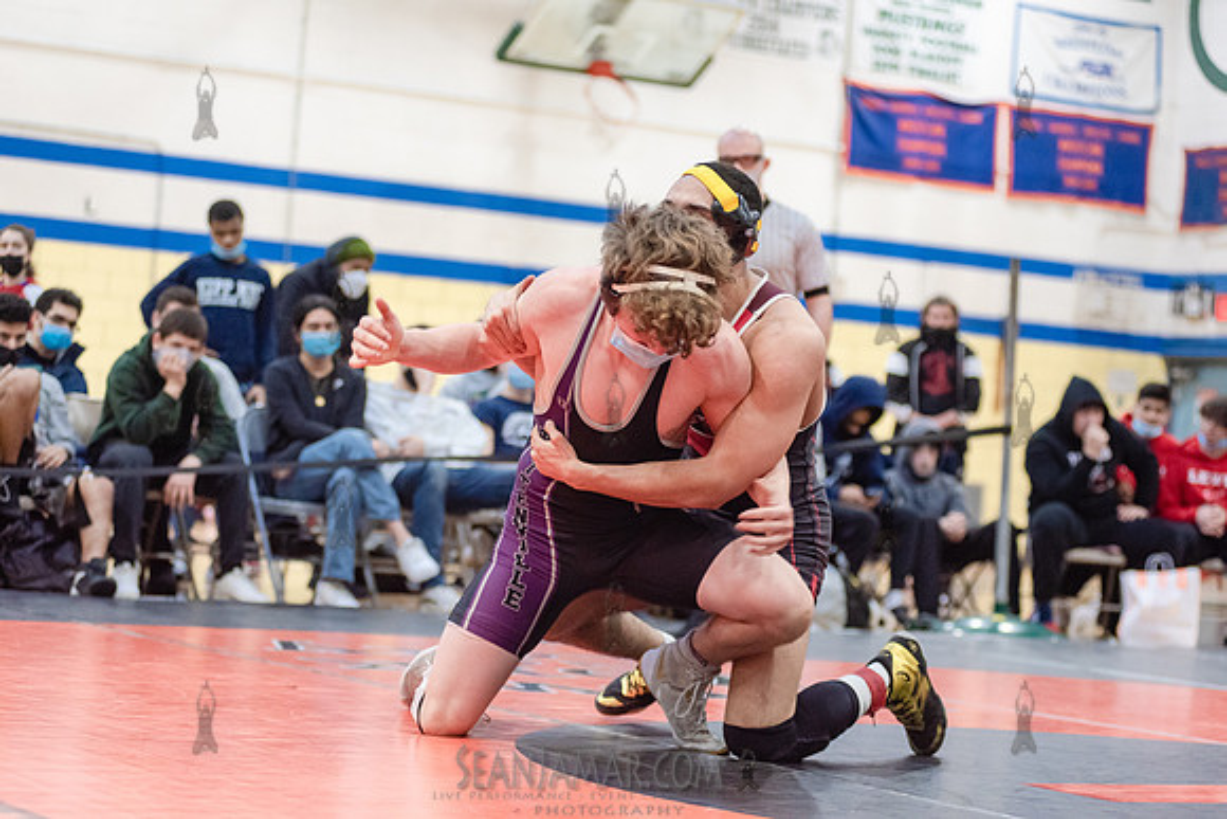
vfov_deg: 14.9
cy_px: 410
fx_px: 3136
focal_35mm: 92
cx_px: 614
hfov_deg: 22.1
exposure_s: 1/320
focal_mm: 92
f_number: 3.5
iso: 4000
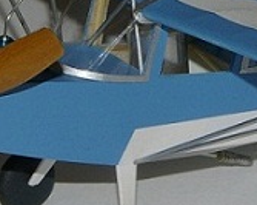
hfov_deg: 3.9
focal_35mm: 499
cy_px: 12
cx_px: 189
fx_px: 3789
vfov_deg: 3.1
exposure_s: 1/90
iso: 400
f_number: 16
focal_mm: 78
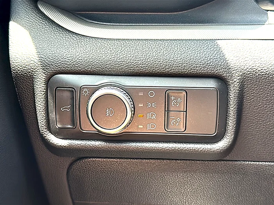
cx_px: 137
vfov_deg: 35.1
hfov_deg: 45.8
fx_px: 325
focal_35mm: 41
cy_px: 102
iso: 125
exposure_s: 1/248
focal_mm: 6.86
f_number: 1.78
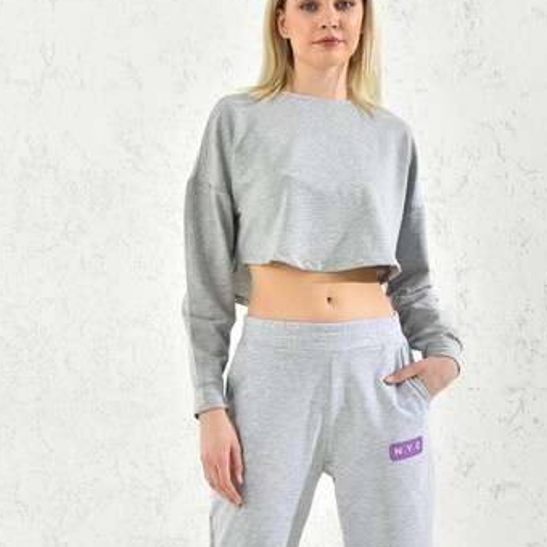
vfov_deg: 19.2
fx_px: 1609
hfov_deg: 19.3
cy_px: 399
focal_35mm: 90
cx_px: 290
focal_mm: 48
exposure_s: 1/160
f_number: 7.1
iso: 100
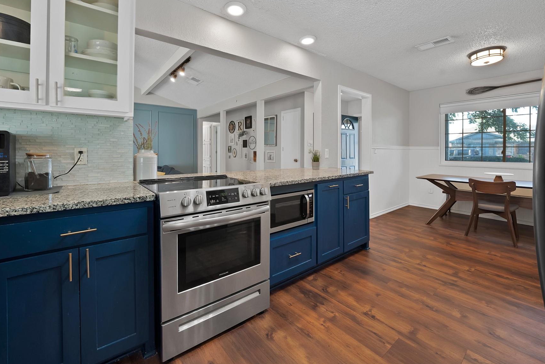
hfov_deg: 104.1
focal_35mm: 14
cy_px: 153
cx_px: 259
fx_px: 212
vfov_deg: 80.7
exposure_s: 1/2.5
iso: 640
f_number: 9
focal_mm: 12
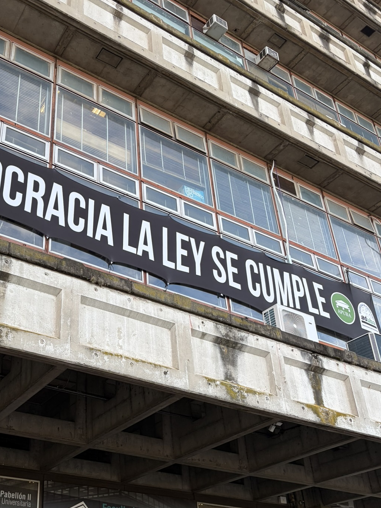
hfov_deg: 36.2
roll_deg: +0.0
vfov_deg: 47.6
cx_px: 110
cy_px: 303
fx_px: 572
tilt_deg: +31.9
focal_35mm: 39
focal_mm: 5.96
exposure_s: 1/328
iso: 50
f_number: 1.6
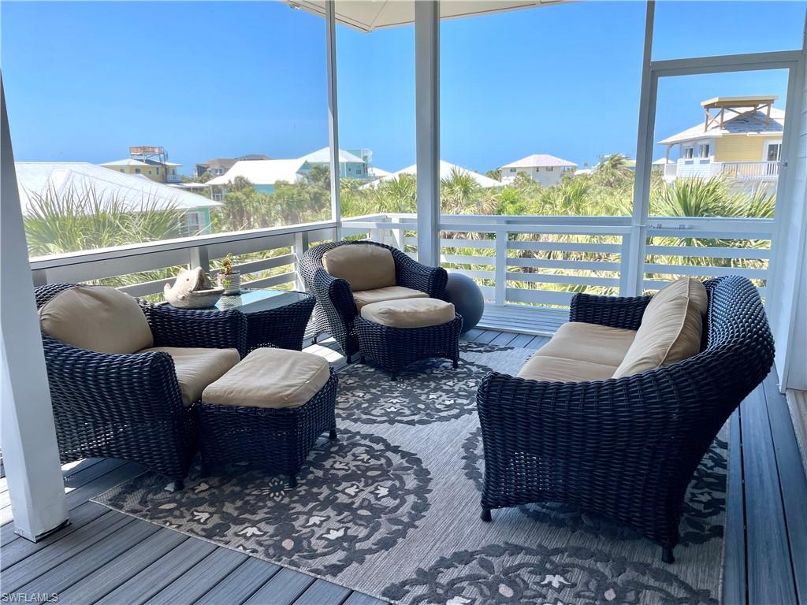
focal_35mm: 26
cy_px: 302
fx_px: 606
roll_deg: +1.3
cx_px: 404
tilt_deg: -11.9
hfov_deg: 67.3
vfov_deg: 53.1
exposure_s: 1/831
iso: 32
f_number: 1.6
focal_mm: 4.2
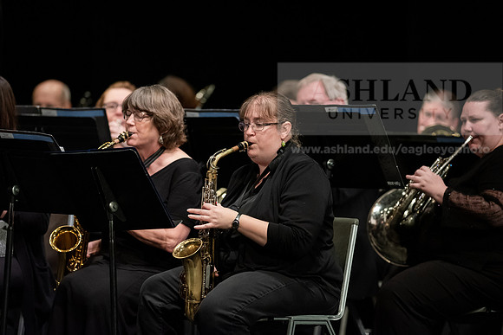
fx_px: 4192
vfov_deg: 4.6
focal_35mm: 300
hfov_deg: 6.9
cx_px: 252
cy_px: 168
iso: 4000
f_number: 2.8
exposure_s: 1/320
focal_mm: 300
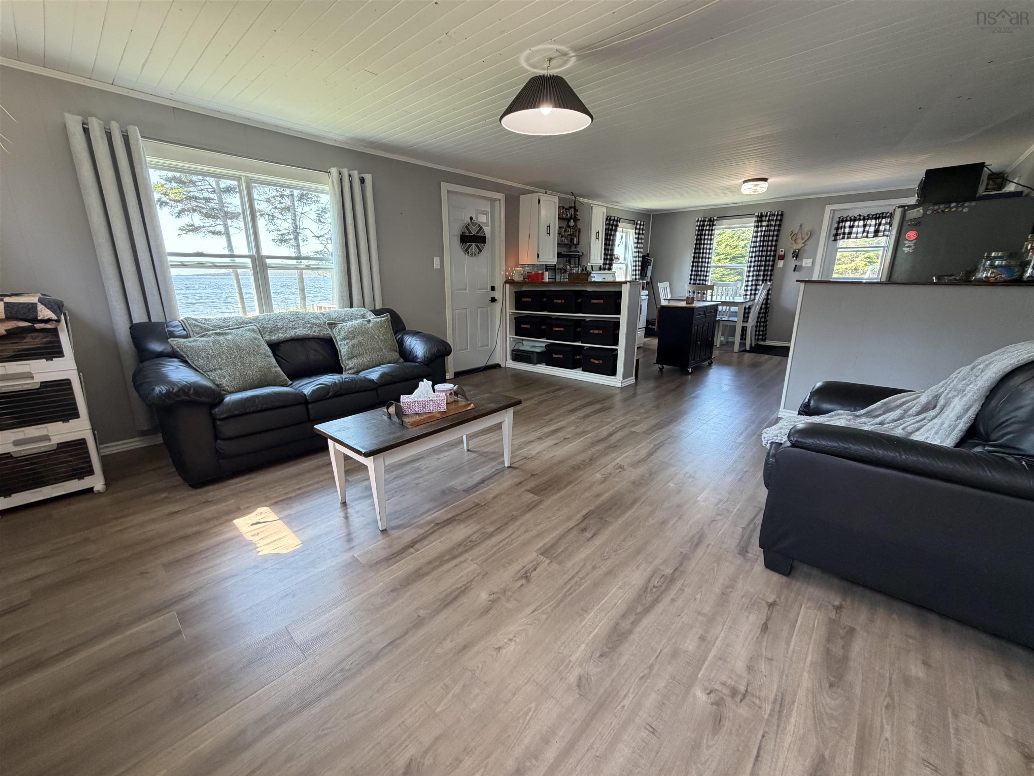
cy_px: 388
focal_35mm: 14
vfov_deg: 85.7
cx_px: 517
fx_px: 418
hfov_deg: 102.1
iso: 320
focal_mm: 2.22
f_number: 2.2
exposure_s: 1/75
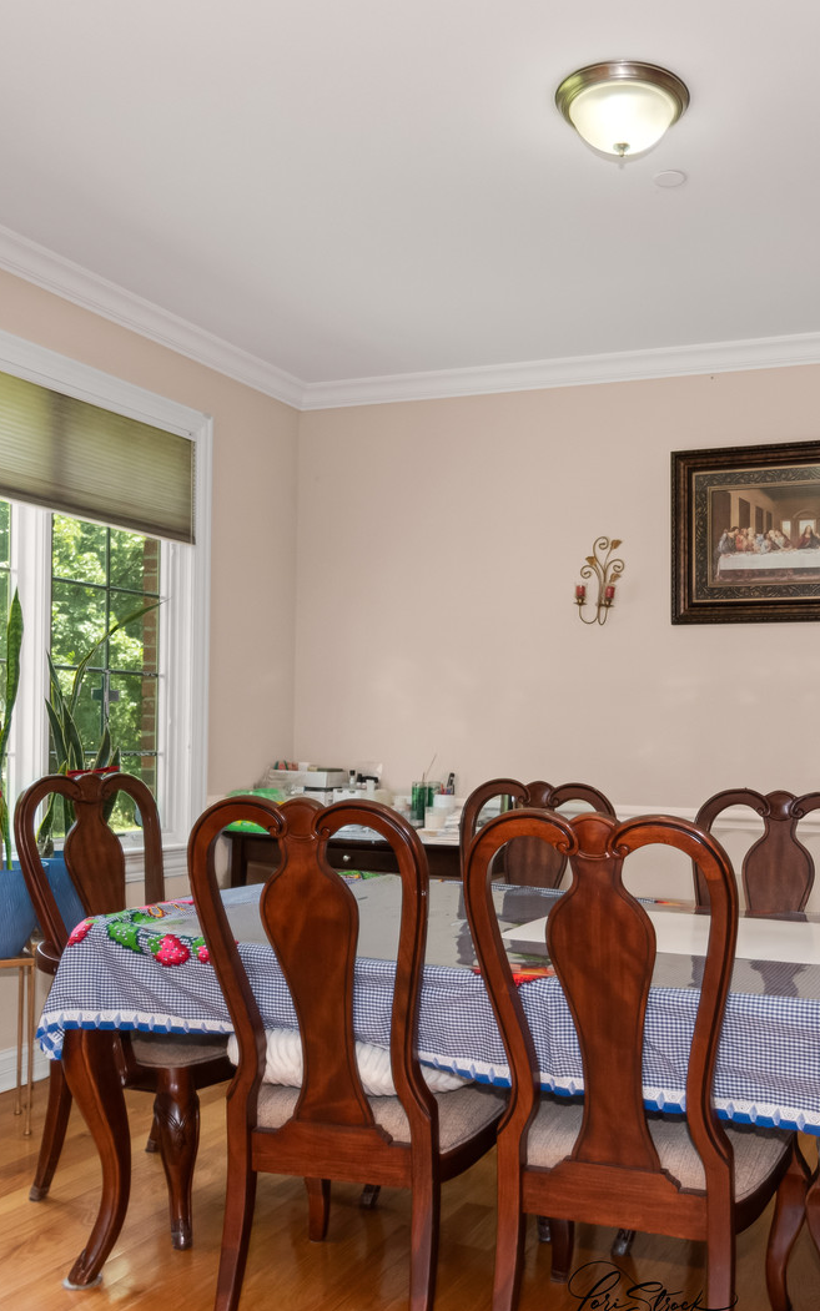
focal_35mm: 33
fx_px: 1180
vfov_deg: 58.1
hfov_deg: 37.9
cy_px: 671
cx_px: 553
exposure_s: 1/320
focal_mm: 14
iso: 400
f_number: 8
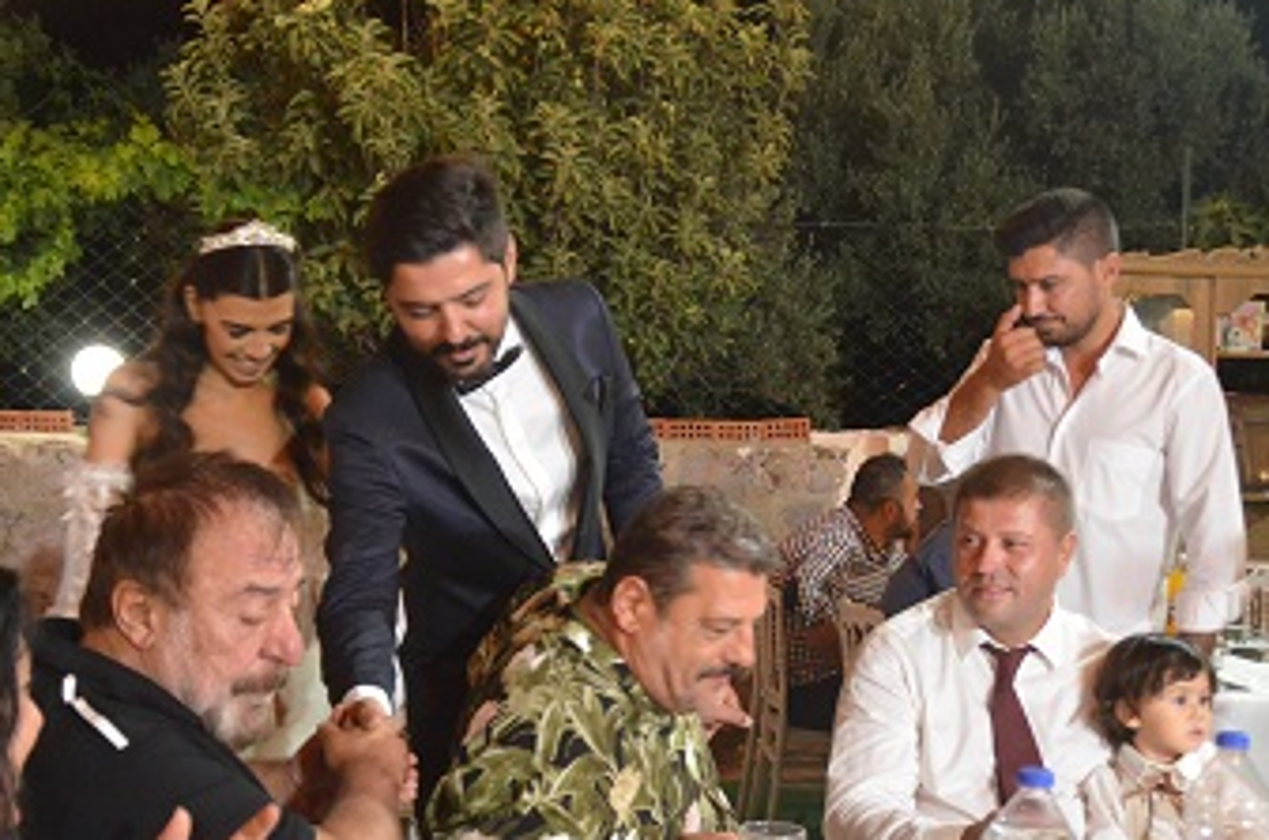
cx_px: 557
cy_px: 507
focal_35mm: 49
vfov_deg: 27.3
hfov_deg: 40.4
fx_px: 1723
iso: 3200
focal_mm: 22
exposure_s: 1/60
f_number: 3.5
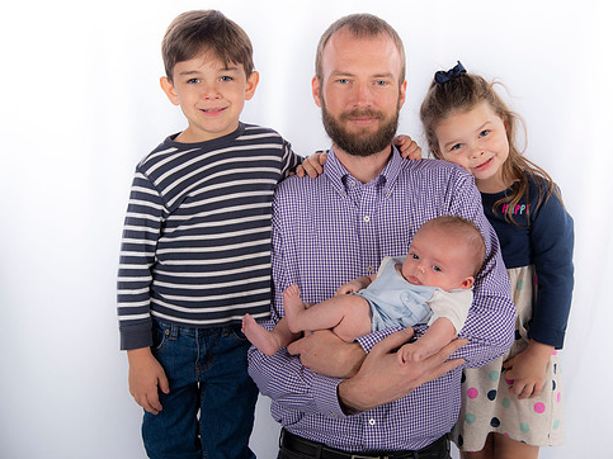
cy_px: 227
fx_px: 1062
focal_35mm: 60
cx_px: 353
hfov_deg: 32.1
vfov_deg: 24.4
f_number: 5.6
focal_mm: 52
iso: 100
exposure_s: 1/200
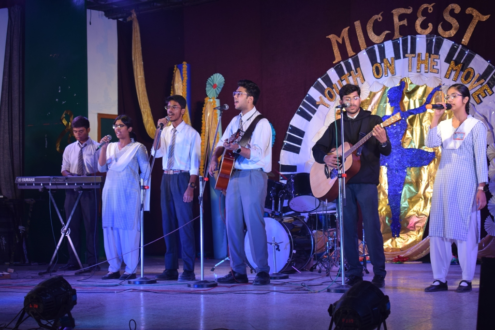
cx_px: 248
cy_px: 165
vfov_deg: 21.6
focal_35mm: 63
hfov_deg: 31.9
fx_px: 866
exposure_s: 1/125
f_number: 5.6
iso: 500
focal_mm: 42
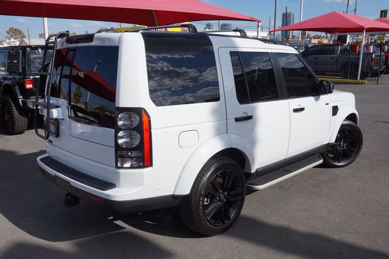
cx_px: 194
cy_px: 130
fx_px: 340
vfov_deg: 41.7
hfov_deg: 59.5
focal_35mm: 32
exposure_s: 1/320
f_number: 10
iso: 100
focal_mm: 21
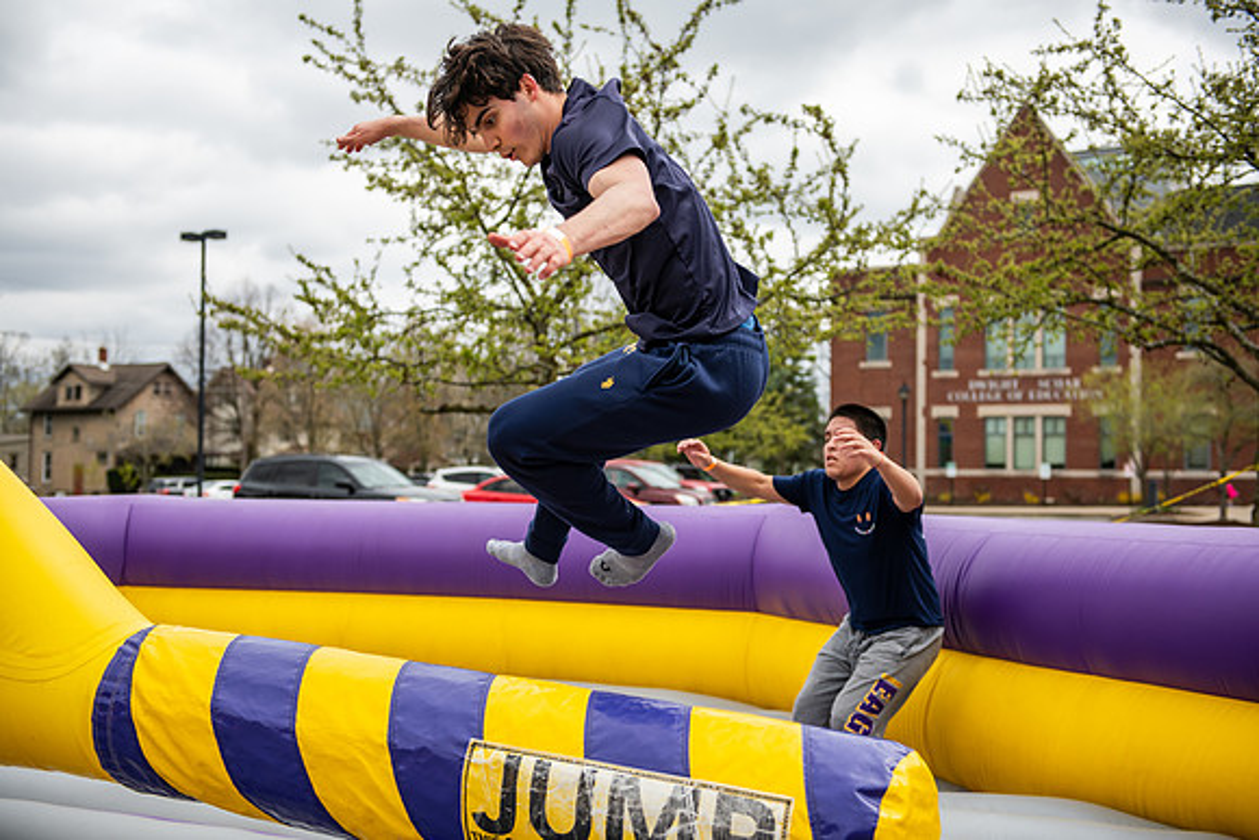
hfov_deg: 43.6
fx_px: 1574
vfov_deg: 29.9
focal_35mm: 45
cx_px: 630
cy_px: 420
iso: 100
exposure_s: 1/1250
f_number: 3.2
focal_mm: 45
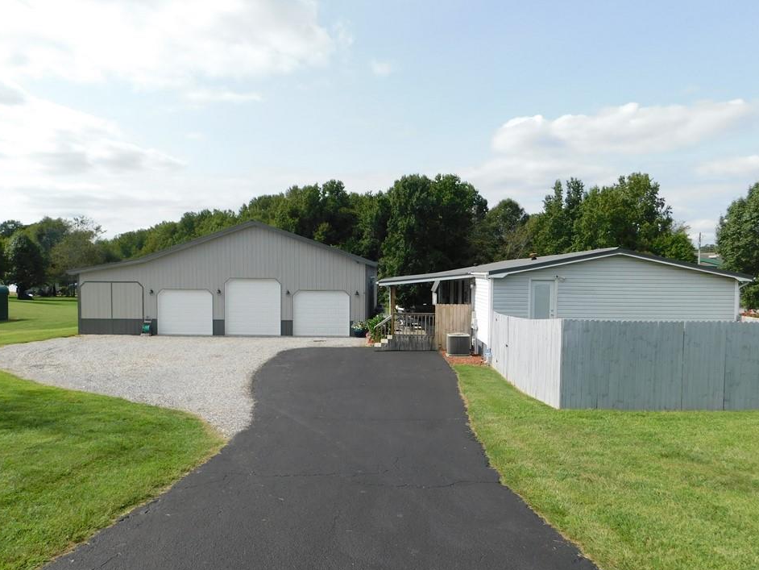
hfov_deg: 69.4
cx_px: 391
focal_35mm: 25
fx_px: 548
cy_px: 296
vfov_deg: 54.9
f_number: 6
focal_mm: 4
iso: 125
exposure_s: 1/400
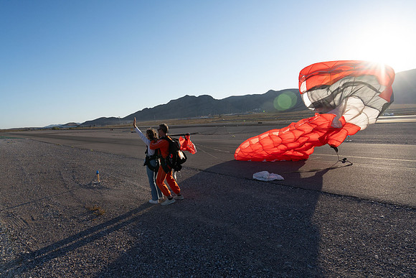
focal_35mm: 24
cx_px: 208
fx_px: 277
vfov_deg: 53.2
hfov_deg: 73.7
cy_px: 139
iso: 800
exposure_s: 1/2000
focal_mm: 24
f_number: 8
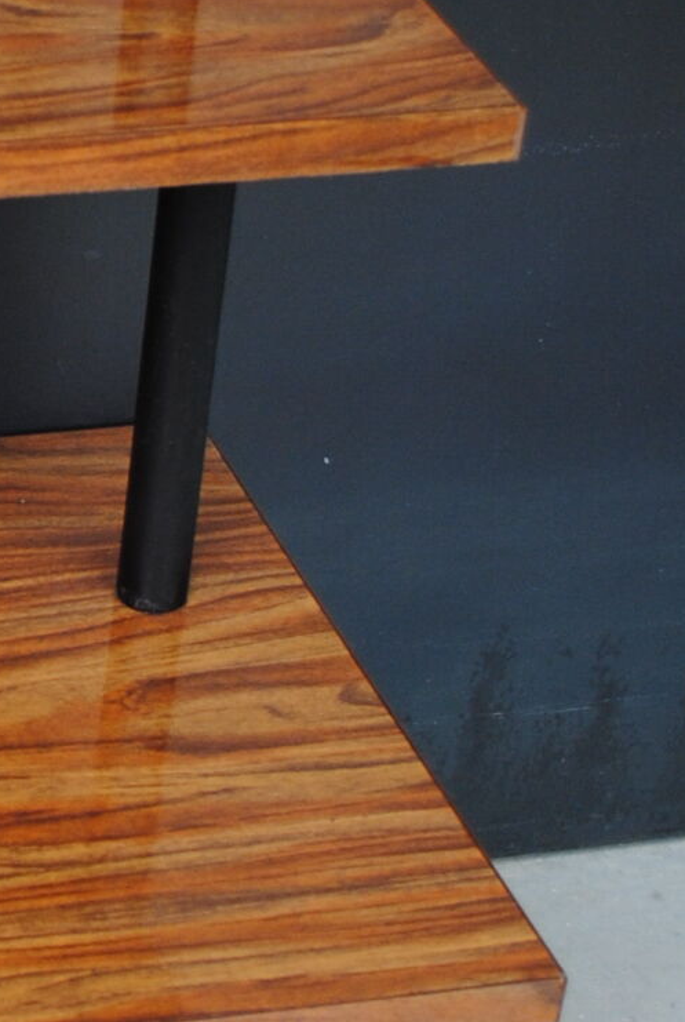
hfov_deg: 10.2
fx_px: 3666
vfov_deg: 15.9
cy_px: 503
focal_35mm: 129
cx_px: -476
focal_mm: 22
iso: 200
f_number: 3.8
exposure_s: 1/60
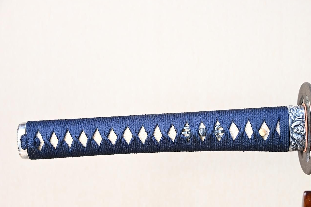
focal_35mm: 54
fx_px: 465
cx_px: 163
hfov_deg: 37.0
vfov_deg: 25.1
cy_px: 112
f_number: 4
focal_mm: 32.5
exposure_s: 1/2
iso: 100
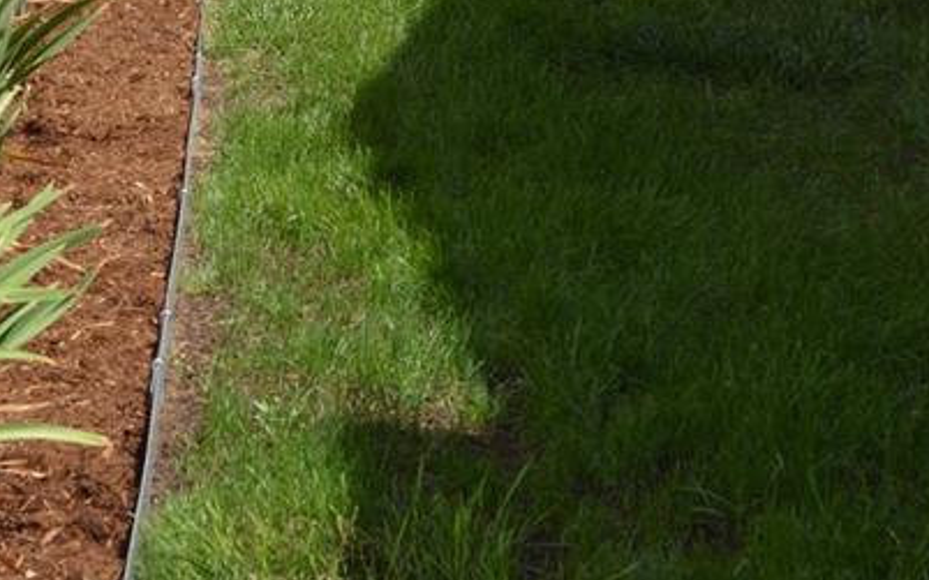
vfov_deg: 10.5
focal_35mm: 123
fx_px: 3113
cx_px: 191
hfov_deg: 16.8
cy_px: -95
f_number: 7.1
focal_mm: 30
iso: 100
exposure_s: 1/200
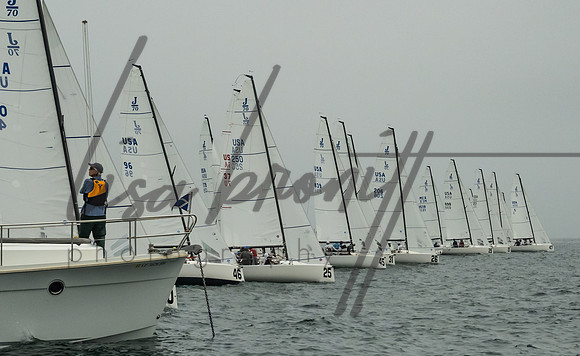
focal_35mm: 115
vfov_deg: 11.3
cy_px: 176
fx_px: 1805
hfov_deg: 18.3
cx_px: 328
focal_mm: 54
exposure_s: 1/3200
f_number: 9
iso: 800
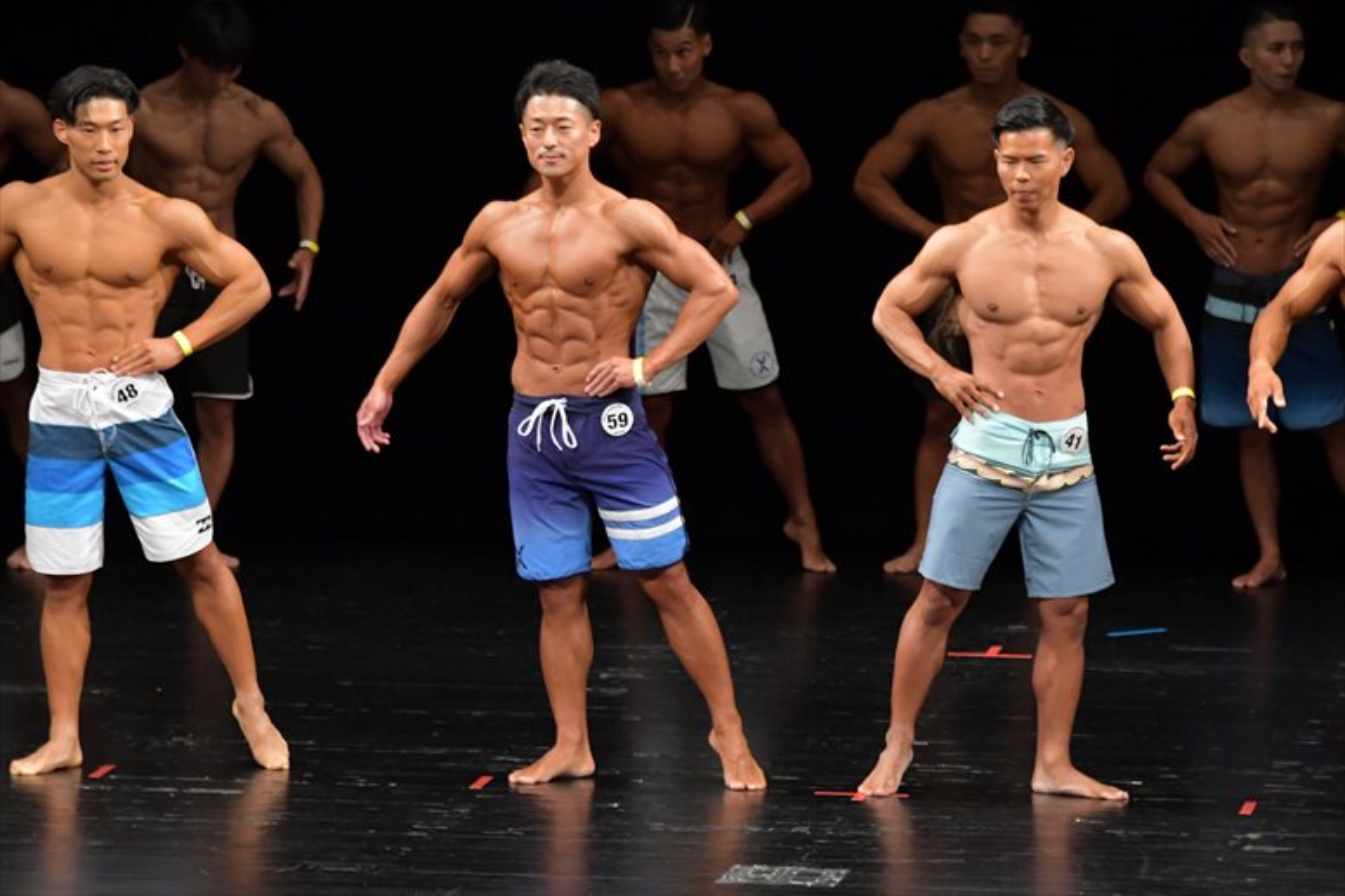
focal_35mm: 270
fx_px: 10083
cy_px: 448
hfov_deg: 7.6
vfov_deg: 5.1
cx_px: 672
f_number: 5.6
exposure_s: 1/400
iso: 3200
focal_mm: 180
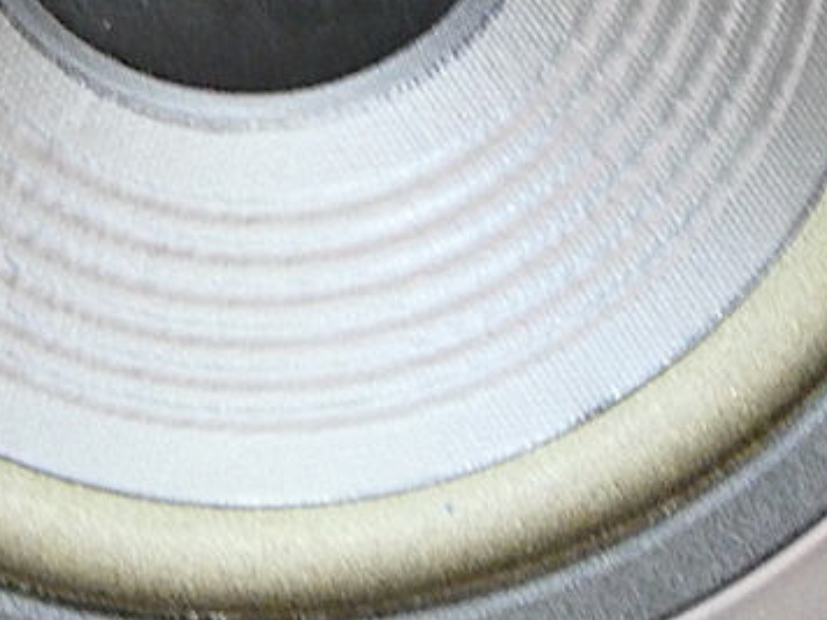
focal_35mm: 540
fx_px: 12901
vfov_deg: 2.8
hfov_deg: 3.7
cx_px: 246
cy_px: -77
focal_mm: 35.8
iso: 400
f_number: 5.6
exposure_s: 1/2.5
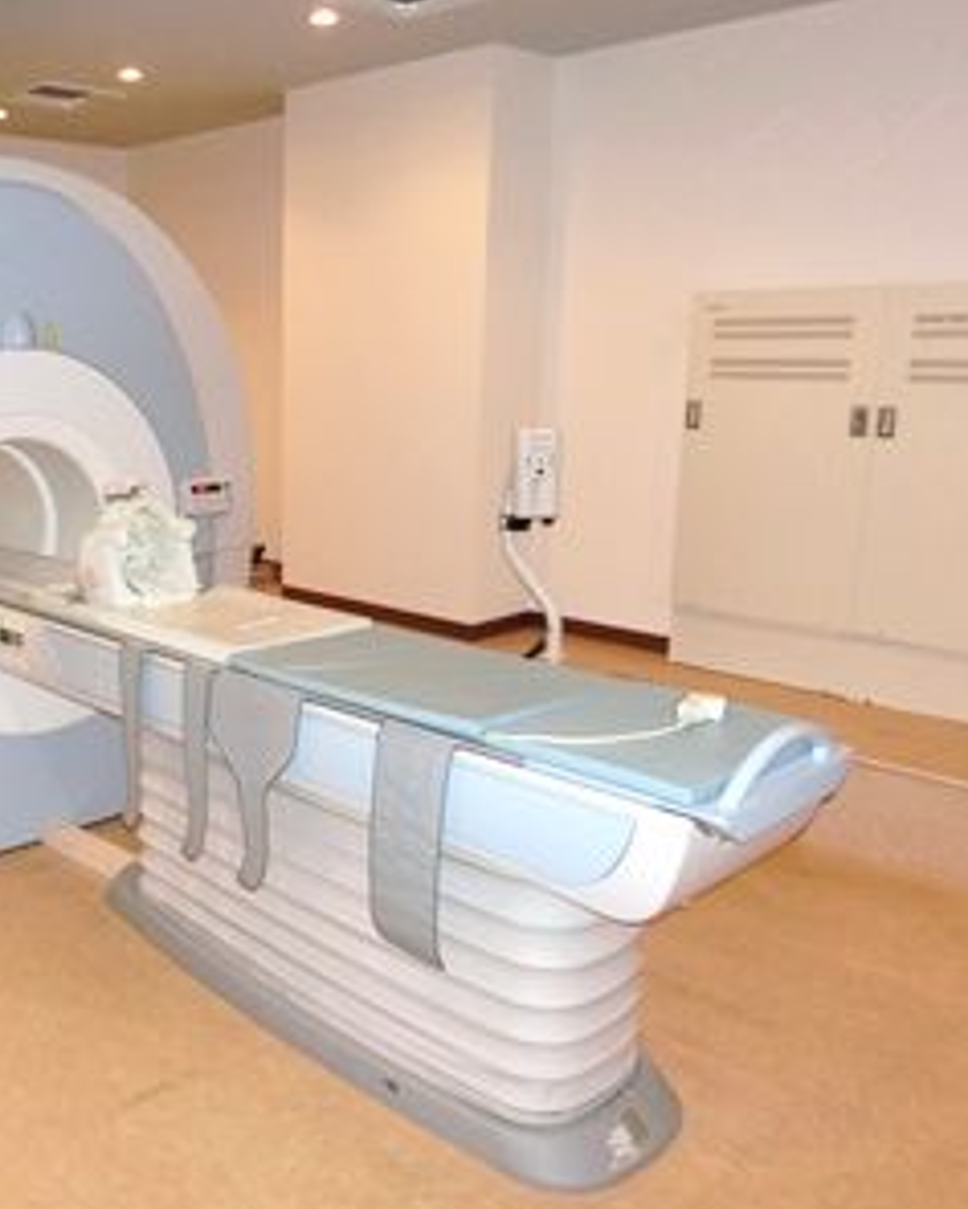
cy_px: 609
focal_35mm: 33
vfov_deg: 54.2
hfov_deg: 43.0
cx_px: 225
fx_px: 1181
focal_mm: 4.5
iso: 400
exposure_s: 1/30
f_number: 3.5
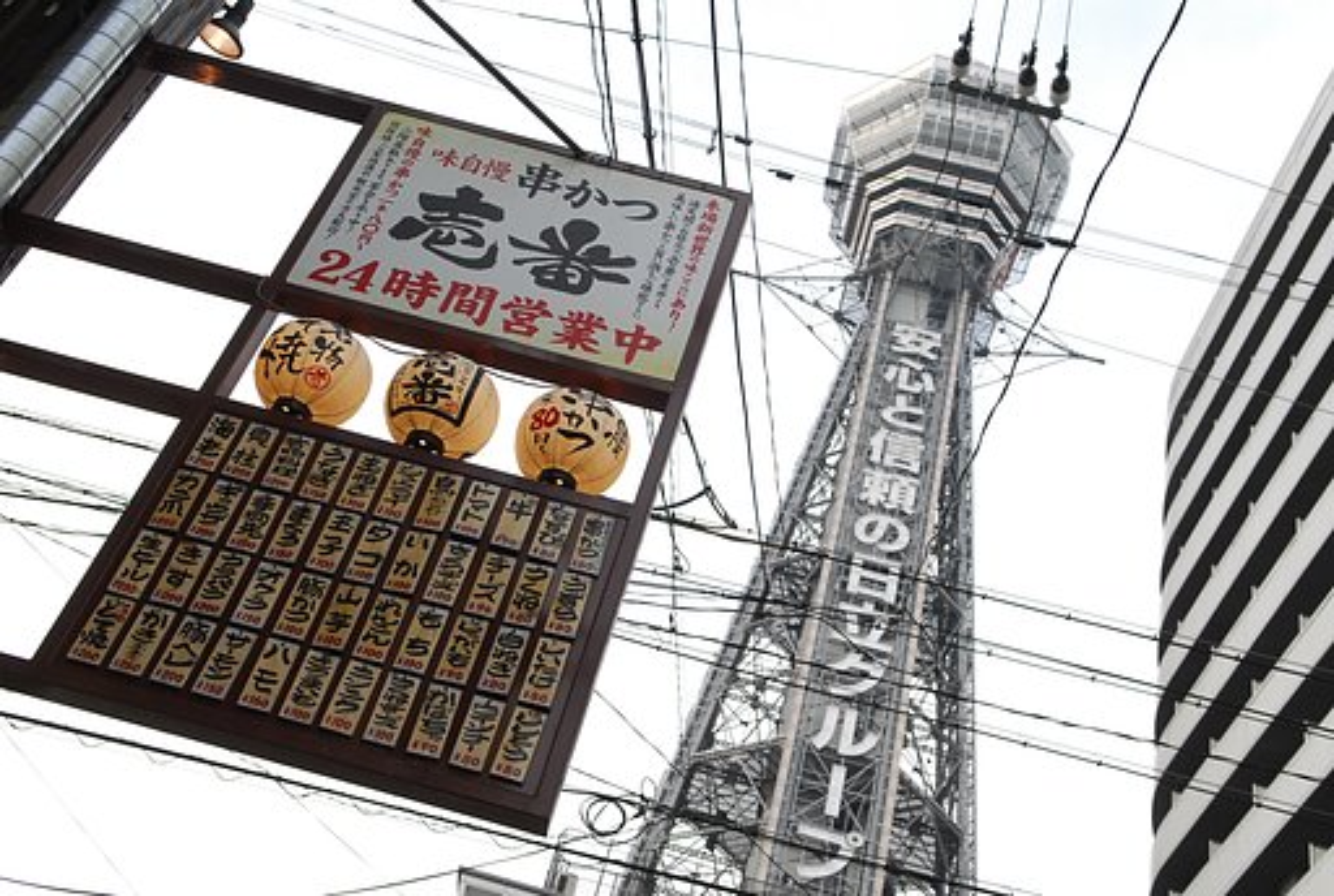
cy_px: 448
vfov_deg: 34.4
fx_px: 1449
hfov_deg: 49.4
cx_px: 667
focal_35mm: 39
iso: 400
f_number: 5
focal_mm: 26
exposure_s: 1/400
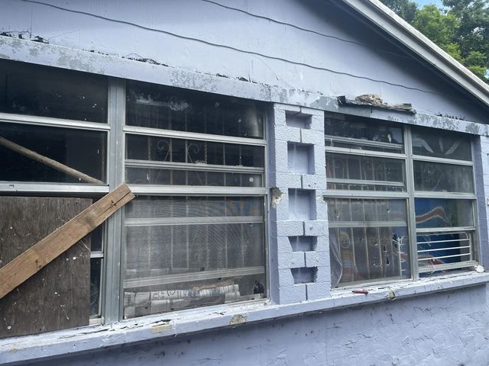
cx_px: 244
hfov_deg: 67.3
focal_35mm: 26
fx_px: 367
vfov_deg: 53.1
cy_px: 183
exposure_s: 1/1335
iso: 32
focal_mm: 4.2
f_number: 1.6
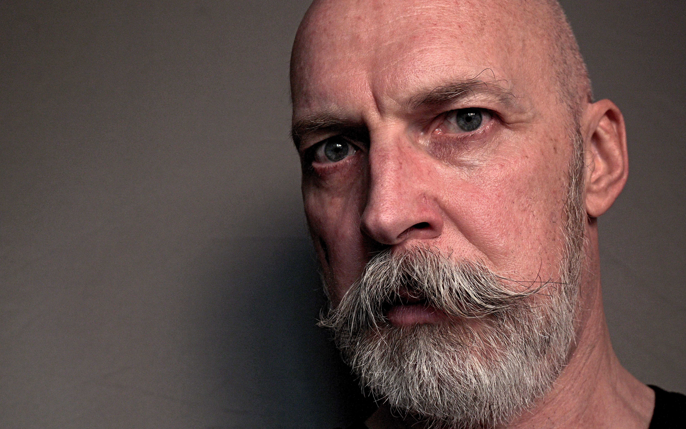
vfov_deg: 25.3
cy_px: 207
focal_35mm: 51
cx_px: 343
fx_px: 953
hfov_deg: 39.6
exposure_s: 1/100
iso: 640
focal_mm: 50
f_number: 9
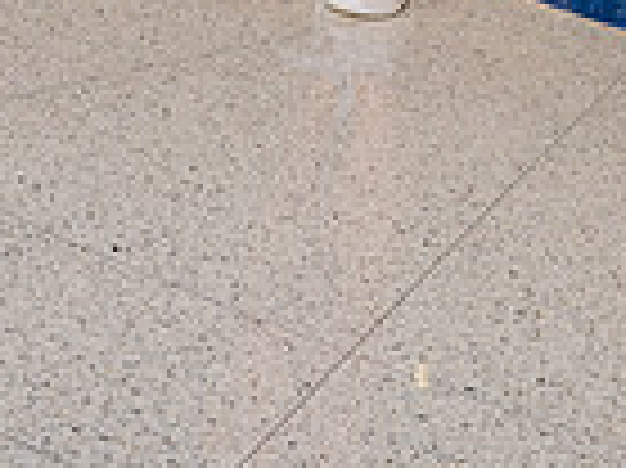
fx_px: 2078
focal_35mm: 115
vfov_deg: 11.5
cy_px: -486
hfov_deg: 17.1
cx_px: 383
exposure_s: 1/250
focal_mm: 37
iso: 200
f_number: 5.6
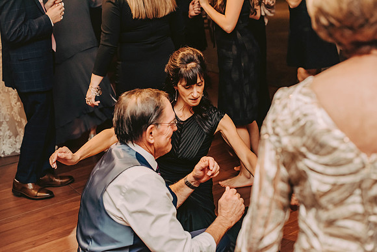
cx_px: 188
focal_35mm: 50
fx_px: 524
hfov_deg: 39.6
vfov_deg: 27.0
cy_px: 126
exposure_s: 1/200
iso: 2000
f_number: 3.2
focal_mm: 50
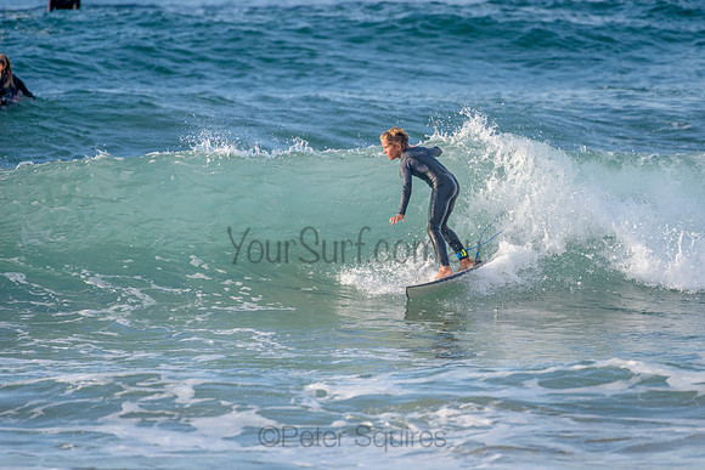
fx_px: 12006
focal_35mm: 613
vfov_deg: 2.2
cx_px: 432
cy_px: 240
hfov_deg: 3.4
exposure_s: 1/1250
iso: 320
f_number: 5.6
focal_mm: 500
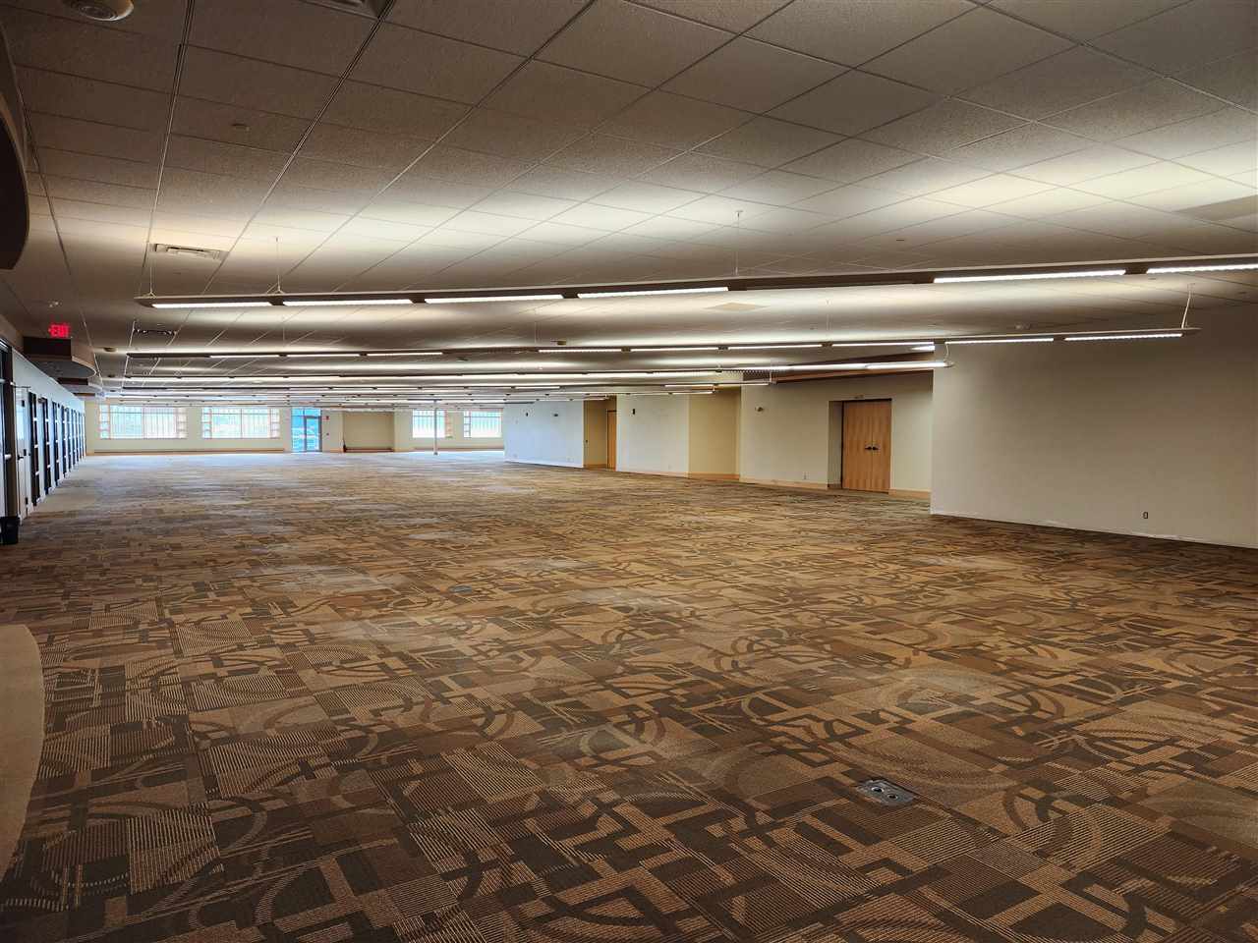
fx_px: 836
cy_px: 472
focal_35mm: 23
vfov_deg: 58.9
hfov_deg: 73.9
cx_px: 629
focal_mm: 5.4
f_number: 1.8
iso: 200
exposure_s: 1/120
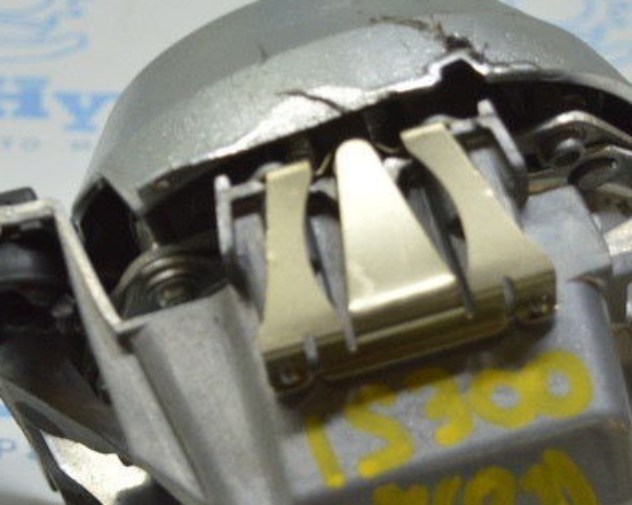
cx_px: 119
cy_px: 432
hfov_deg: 13.8
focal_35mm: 139
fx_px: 2599
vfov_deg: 11.1
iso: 400
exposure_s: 1/60
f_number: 4.8
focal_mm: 38
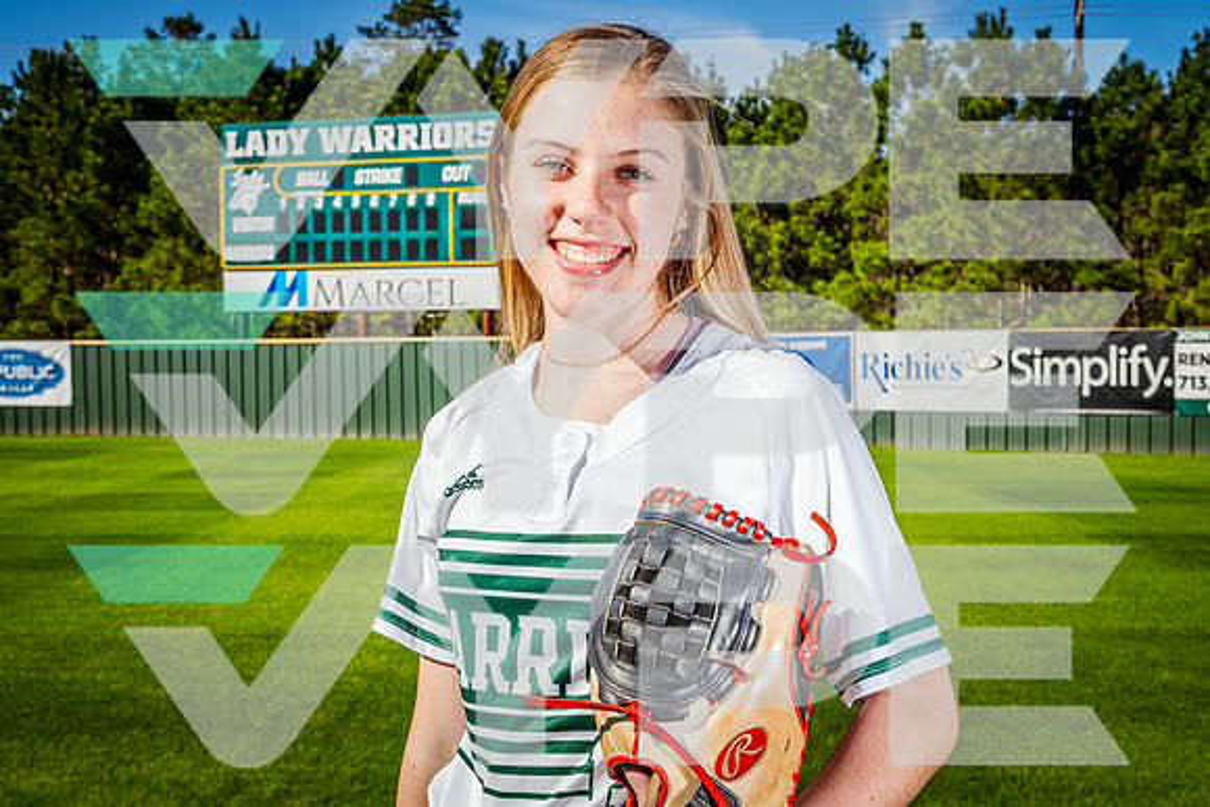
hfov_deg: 40.9
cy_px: 404
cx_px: 605
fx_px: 1623
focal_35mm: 48
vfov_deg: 27.9
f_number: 11
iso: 100
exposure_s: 1/125
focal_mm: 48
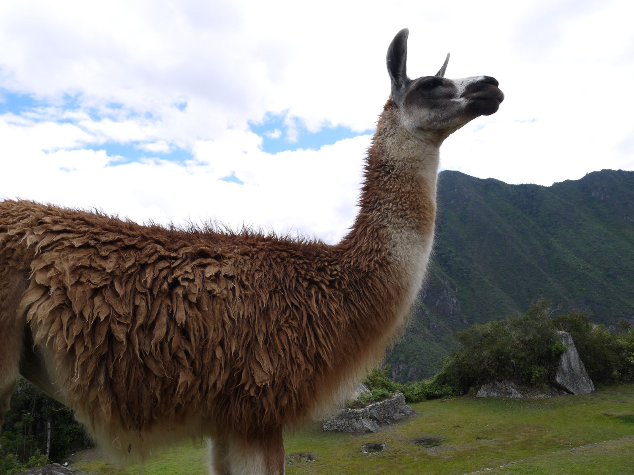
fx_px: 549
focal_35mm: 30
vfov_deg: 46.8
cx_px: 317
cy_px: 238
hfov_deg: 60.0
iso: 160
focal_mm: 15
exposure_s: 1/500
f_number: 7.1
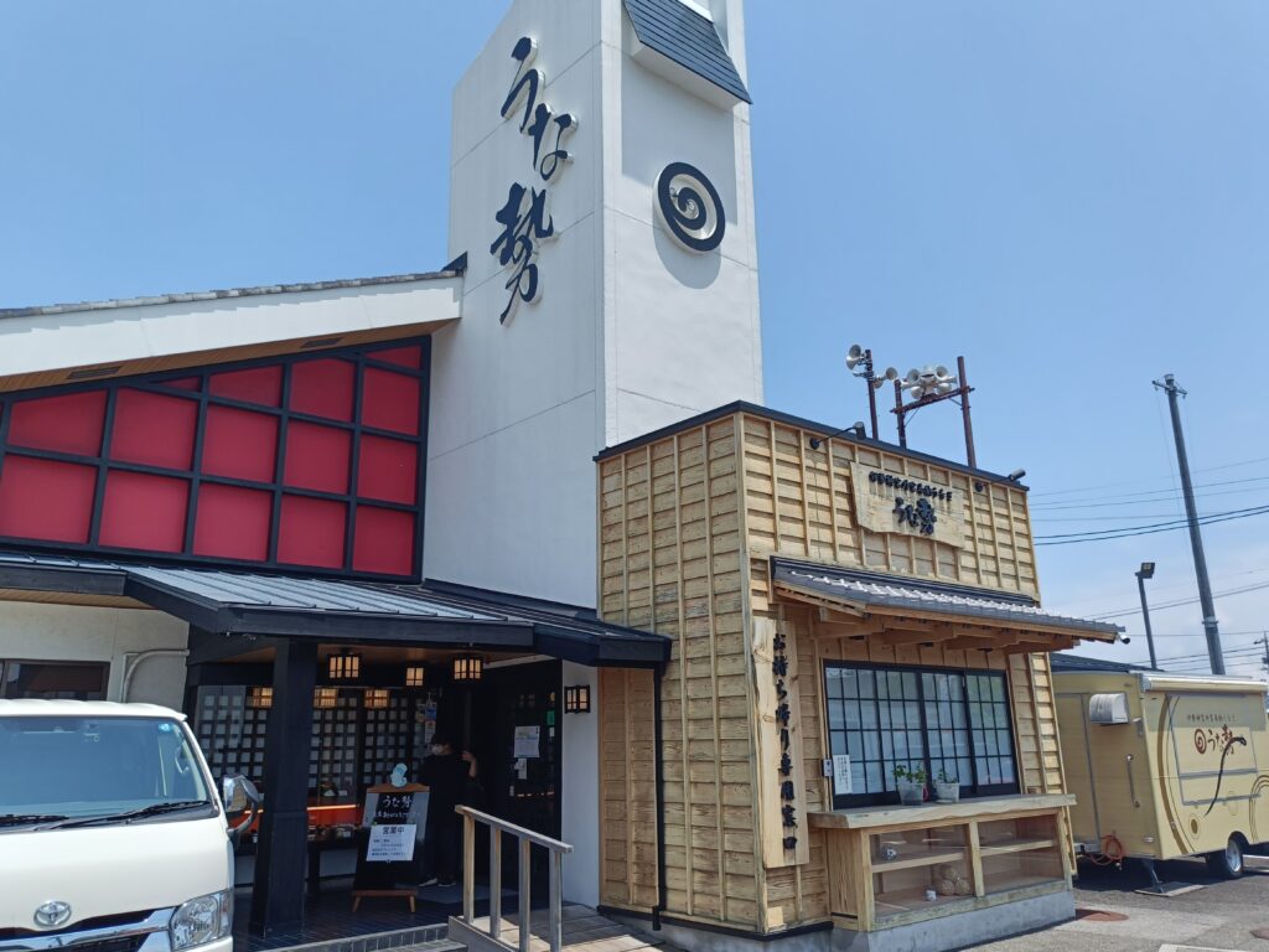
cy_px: 476
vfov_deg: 53.1
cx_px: 634
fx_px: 953
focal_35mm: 26
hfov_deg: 67.3
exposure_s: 1/684
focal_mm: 4.7
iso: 64
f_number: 1.7
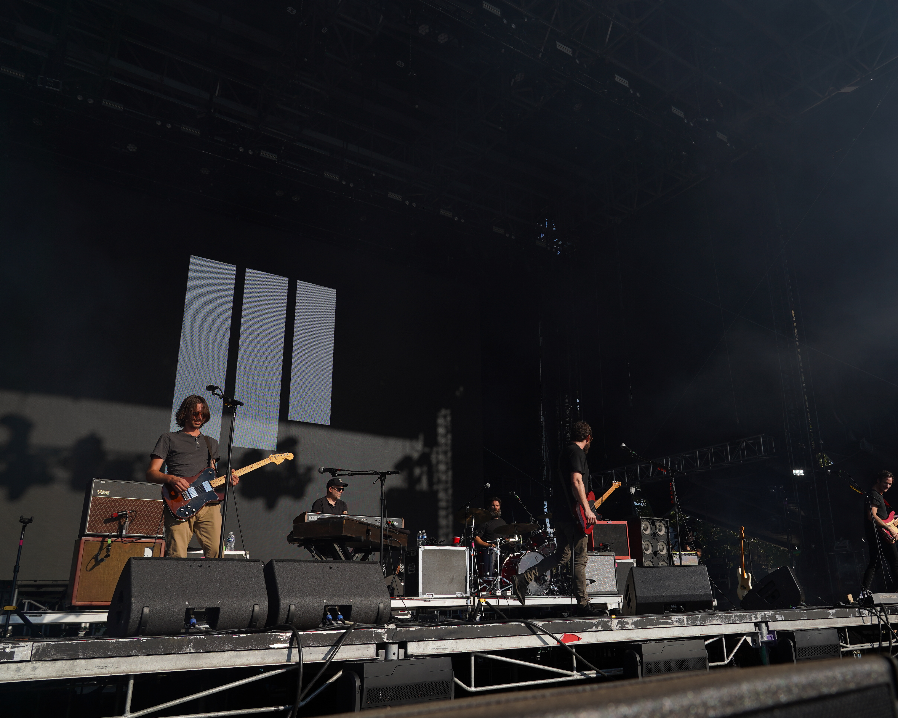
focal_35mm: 28
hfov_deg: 61.7
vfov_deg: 51.5
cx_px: 533
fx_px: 744
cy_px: 369
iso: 100
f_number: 8
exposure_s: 1/500
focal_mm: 24
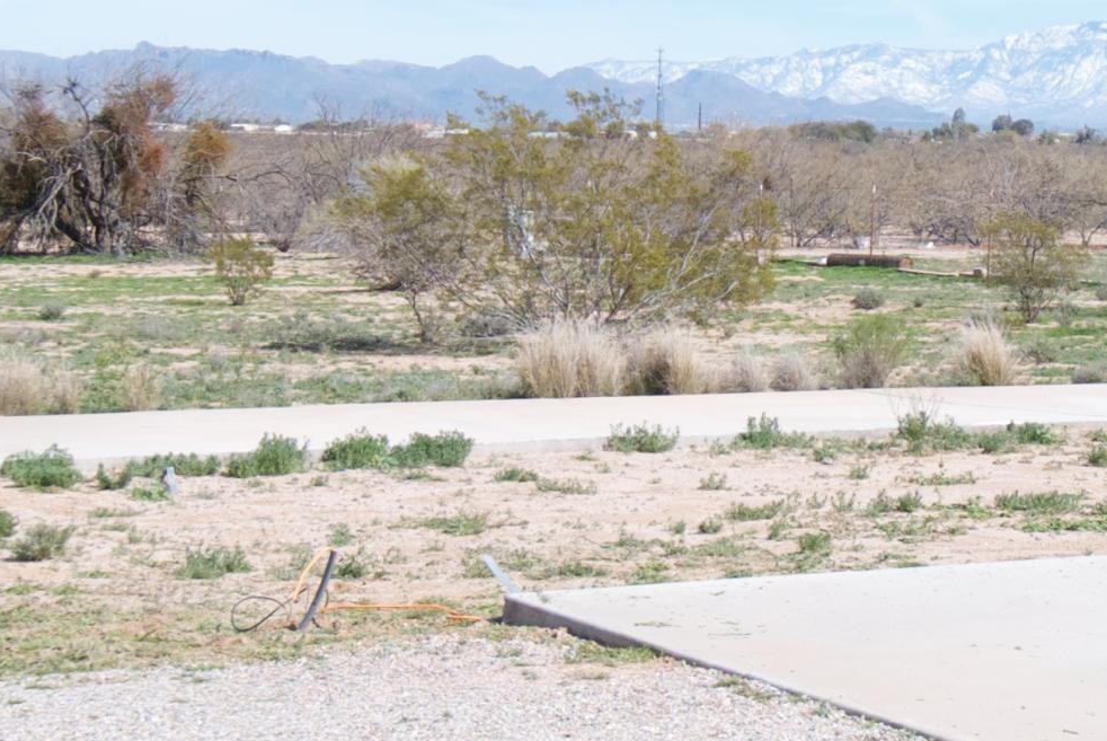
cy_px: 176
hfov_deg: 18.4
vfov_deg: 12.4
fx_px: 3386
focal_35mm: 110
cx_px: 884
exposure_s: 1/640
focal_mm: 24
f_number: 10
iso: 400
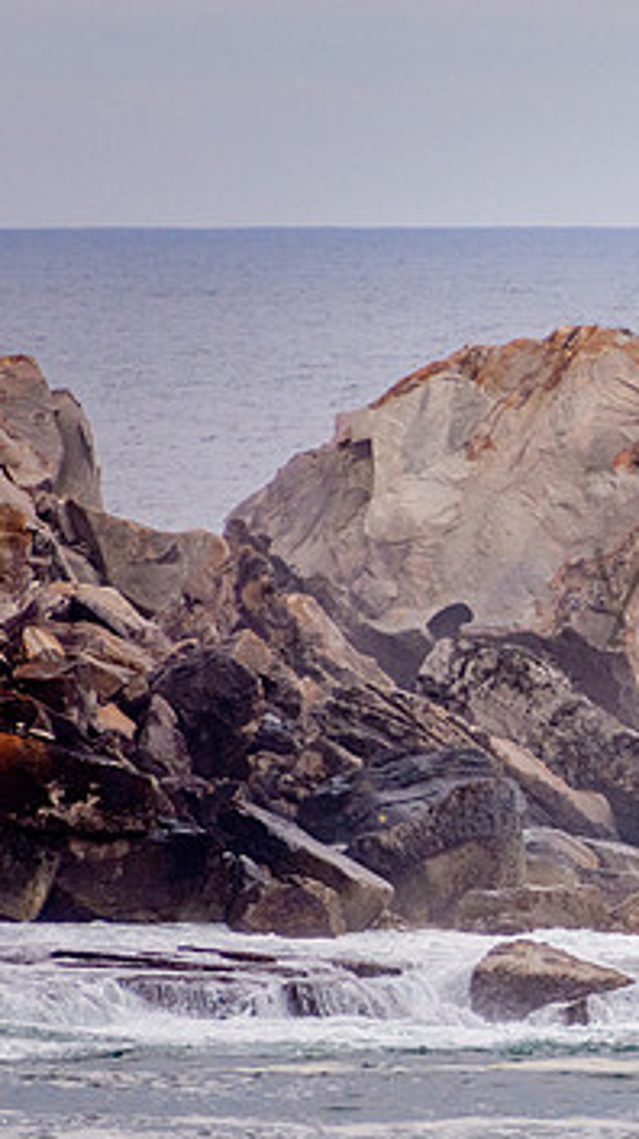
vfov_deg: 2.0
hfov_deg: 1.1
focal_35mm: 1056
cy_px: 570
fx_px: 31878
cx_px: 926
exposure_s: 1/250
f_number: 5.6
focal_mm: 400
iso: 1100
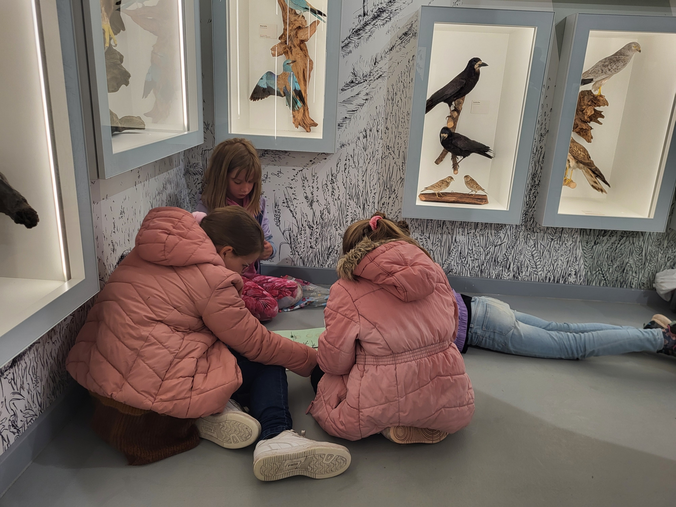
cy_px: 254
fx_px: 508
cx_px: 338
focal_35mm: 26
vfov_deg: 53.1
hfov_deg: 67.3
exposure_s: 1/67
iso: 40
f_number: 1.8
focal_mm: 5.4
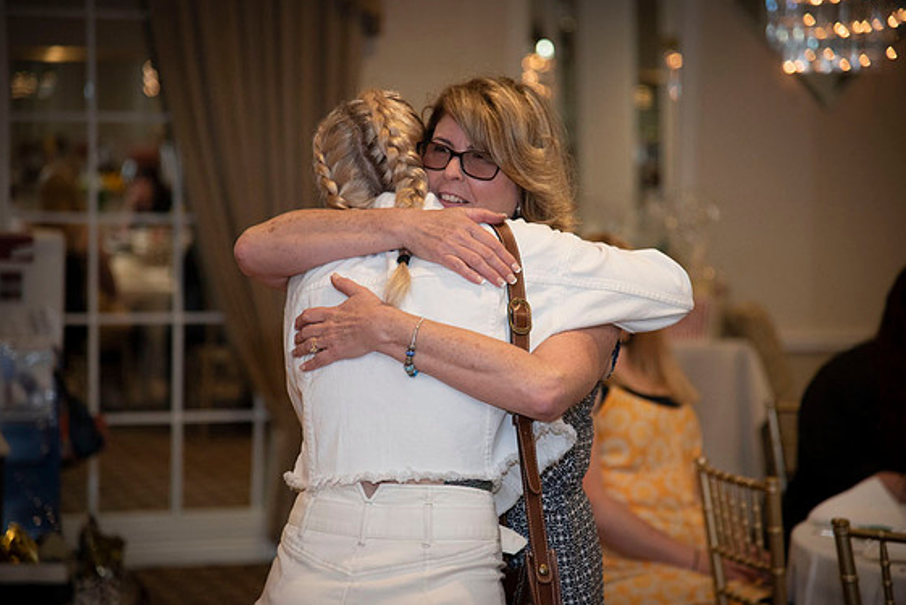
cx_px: 457
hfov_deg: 16.5
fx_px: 3123
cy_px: 306
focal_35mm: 124
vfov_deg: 11.1
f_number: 4
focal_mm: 120
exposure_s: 1/200
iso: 1000
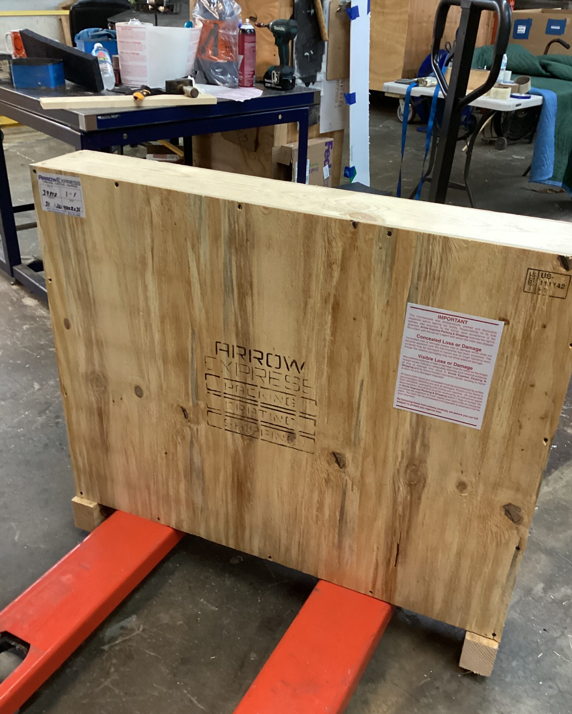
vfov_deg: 54.2
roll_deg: +0.4
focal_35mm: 33
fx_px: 698
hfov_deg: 44.5
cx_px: 288
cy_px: 372
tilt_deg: -30.3
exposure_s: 1/40
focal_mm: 3.3
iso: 320
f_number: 2.4
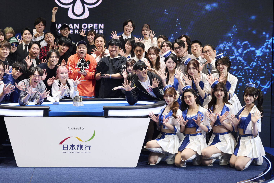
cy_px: 86
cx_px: 86
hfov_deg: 29.4
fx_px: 518
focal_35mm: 68
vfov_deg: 20.0
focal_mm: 40
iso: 1000
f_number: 5
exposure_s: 1/125
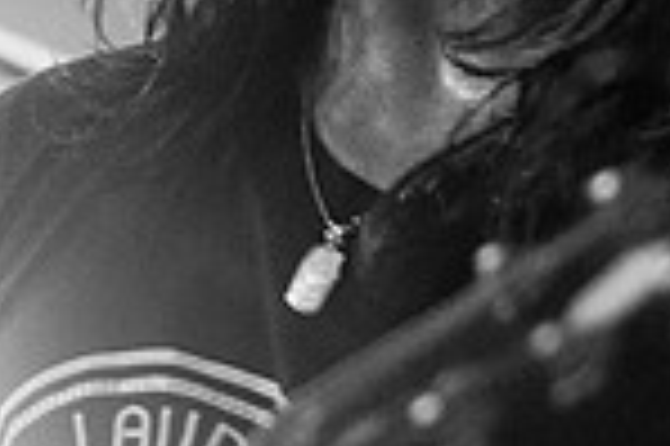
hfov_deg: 10.0
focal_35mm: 204
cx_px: -81
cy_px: -52
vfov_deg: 6.7
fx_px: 3791
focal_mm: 35
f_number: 2.8
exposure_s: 1/80
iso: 1000
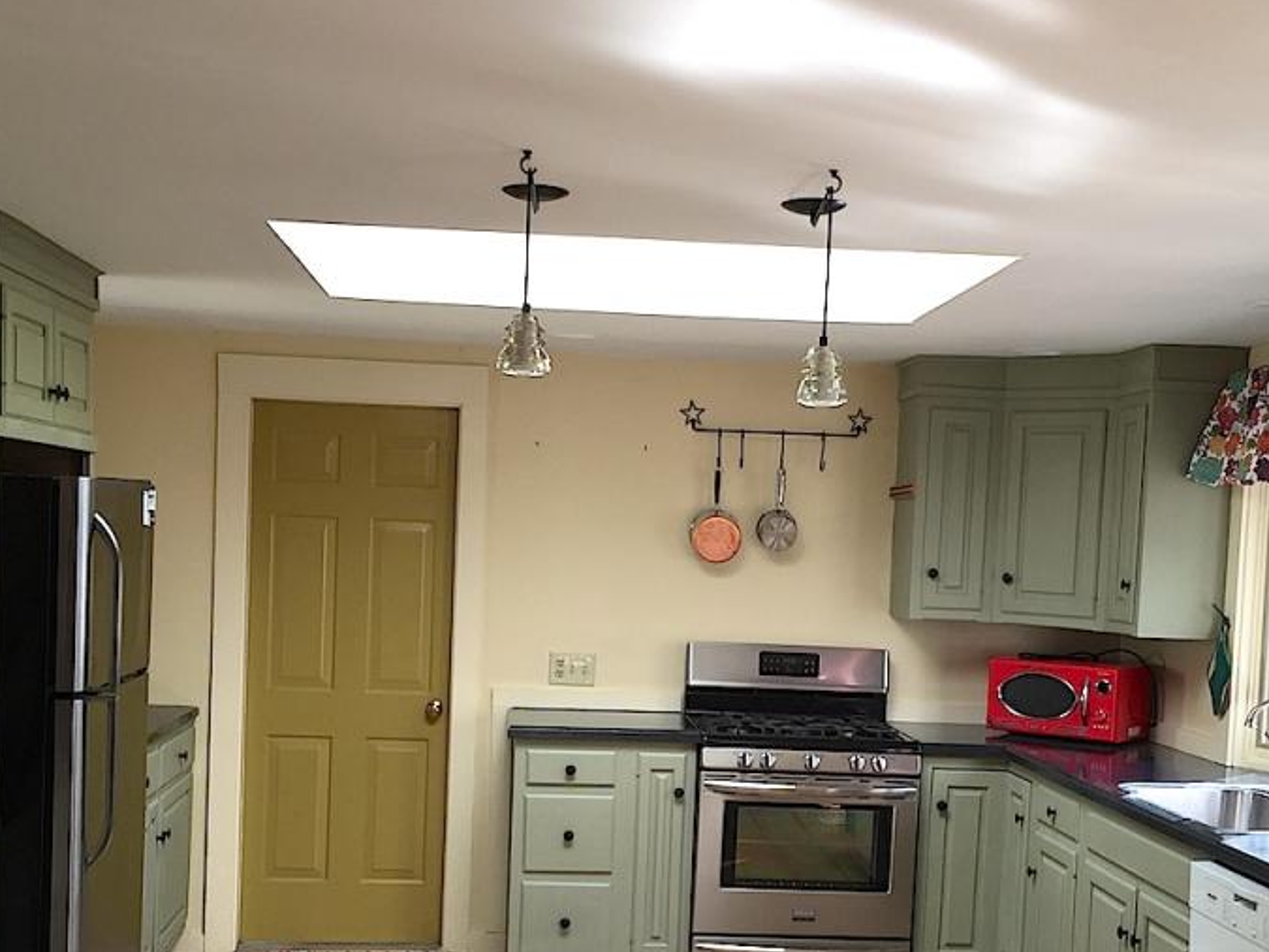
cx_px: 699
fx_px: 1613
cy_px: 653
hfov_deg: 42.9
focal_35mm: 44
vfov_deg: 32.5
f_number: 2.2
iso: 32
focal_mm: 4.15
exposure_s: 1/60
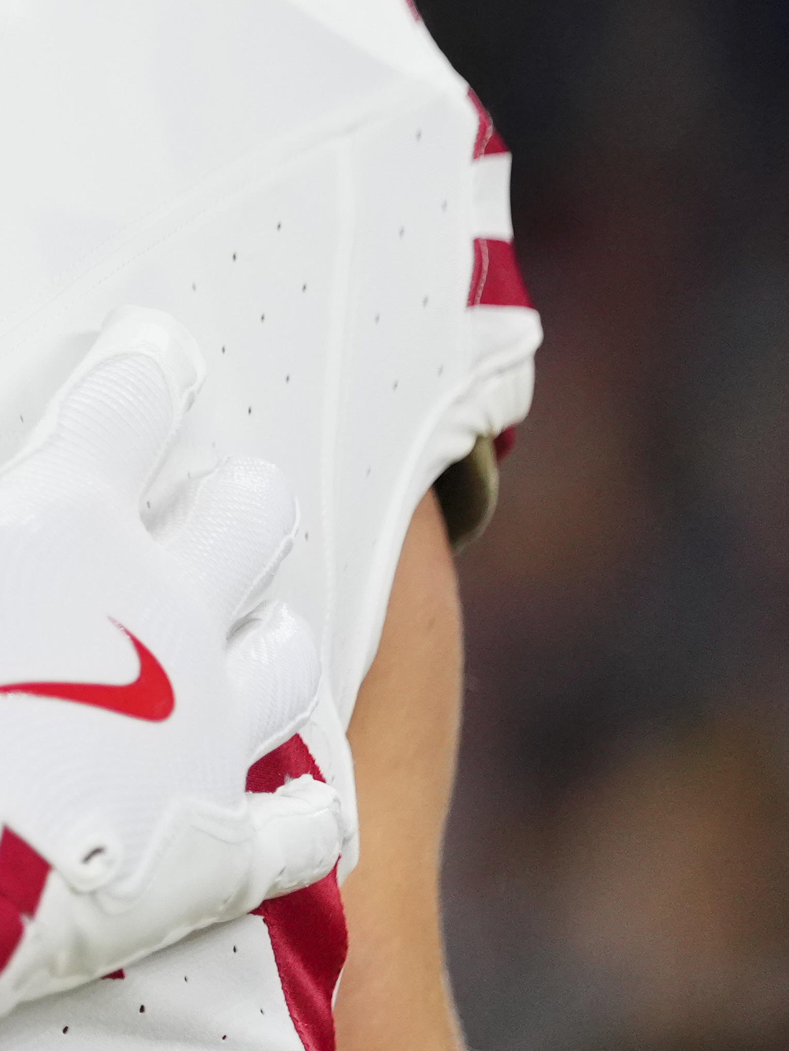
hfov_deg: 2.6
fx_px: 17260
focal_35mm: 568
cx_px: -1155
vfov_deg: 3.5
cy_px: -59
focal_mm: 139
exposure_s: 1/2000
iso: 1600
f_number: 2
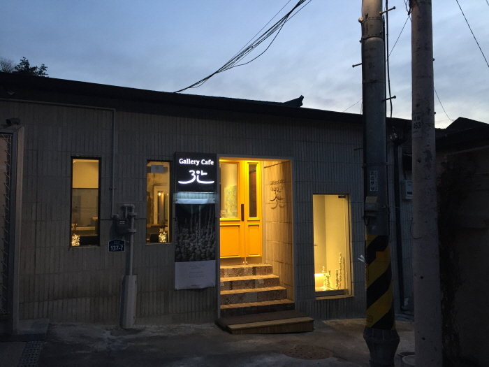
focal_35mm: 29
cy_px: 184
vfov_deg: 48.2
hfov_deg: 61.7
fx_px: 410
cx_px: 244
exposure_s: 1/30
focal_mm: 4.15
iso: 80
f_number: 2.2
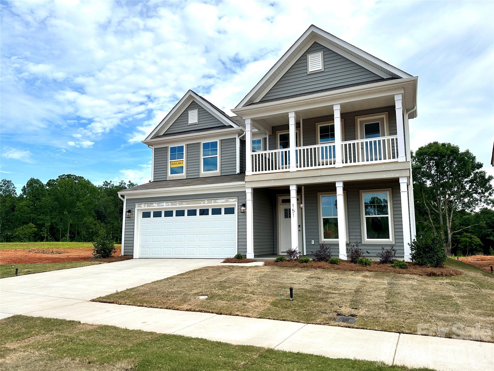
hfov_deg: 71.6
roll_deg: -1.5
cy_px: 186
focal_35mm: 24
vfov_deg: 56.8
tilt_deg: +8.1
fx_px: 342
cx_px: 247
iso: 80
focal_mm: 6.86
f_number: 1.78
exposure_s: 1/6211
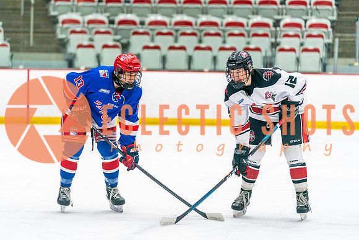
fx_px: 1511
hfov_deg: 13.5
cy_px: 120
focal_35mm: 151
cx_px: 159
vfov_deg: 9.1
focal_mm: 136
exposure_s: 1/1000
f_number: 2.8
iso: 3200
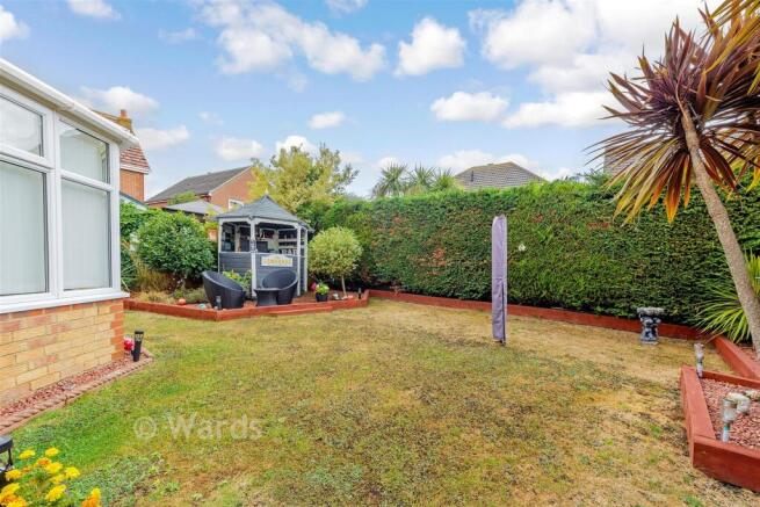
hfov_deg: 104.2
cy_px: 254
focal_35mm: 14
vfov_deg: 81.2
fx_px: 296
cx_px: 380
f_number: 8
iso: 100
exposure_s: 1/60
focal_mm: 14
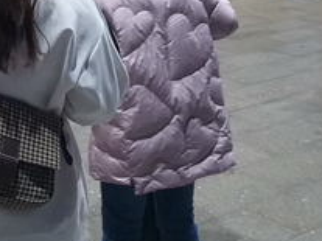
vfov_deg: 15.2
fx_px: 818
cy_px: -148
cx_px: 42
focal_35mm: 88
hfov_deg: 21.8
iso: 500
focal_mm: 5.5
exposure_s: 1/33.3
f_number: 1.8
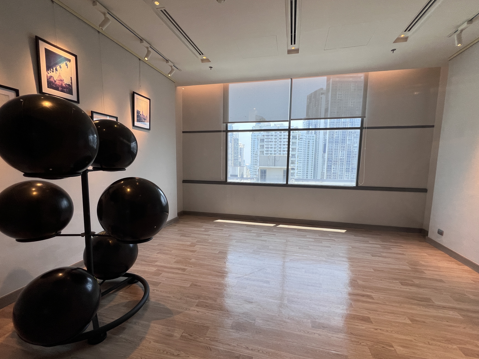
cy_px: 190
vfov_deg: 81.7
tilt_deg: -7.6
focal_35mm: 15
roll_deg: -0.8
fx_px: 208
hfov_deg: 98.2
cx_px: 239
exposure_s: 1/100
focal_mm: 1.57
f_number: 1.8
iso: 80
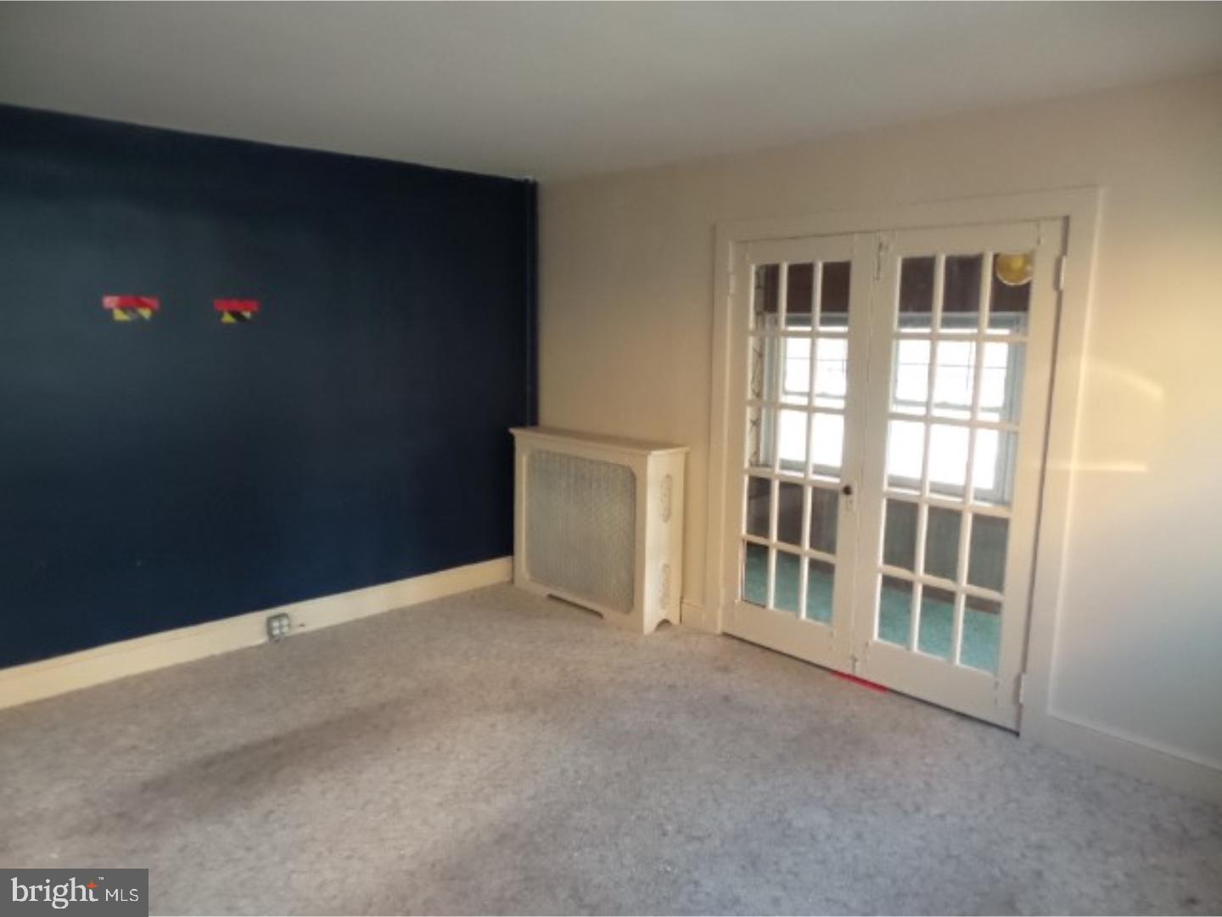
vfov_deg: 58.9
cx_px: 611
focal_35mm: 23
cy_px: 458
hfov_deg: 73.9
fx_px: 812
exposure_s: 1/15
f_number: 2.8
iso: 800
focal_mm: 4.1
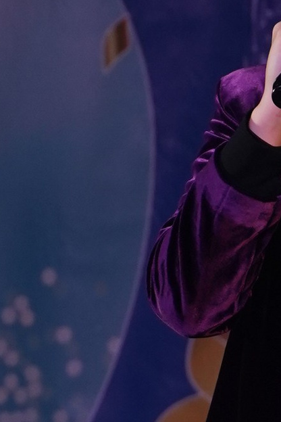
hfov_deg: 1.2
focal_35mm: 1169
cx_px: 309
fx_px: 13686
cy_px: 392
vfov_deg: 1.8
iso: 1600
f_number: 5.6
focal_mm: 190
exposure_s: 1/250
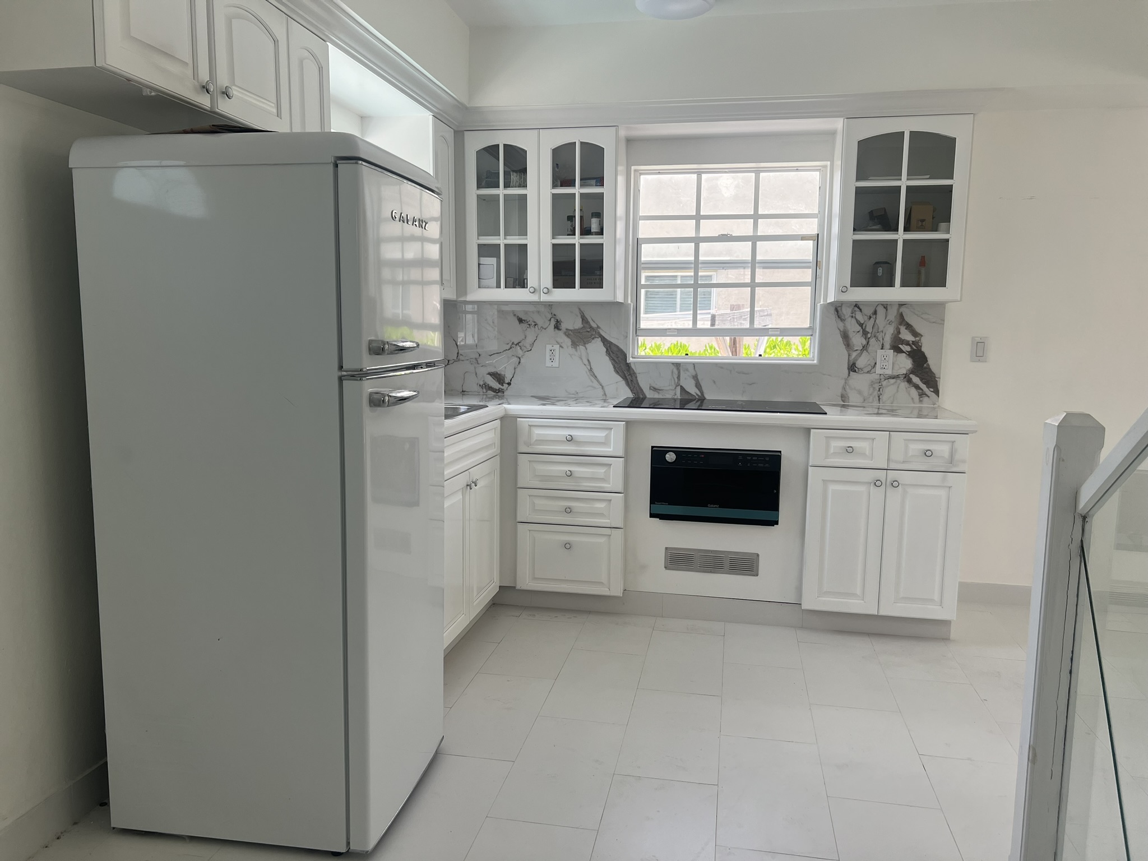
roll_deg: -0.7
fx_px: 862
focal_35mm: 26
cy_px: 430
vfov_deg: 53.1
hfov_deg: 67.3
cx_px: 574
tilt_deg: -7.2
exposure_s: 1/516
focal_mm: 5.7
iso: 50
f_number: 1.5
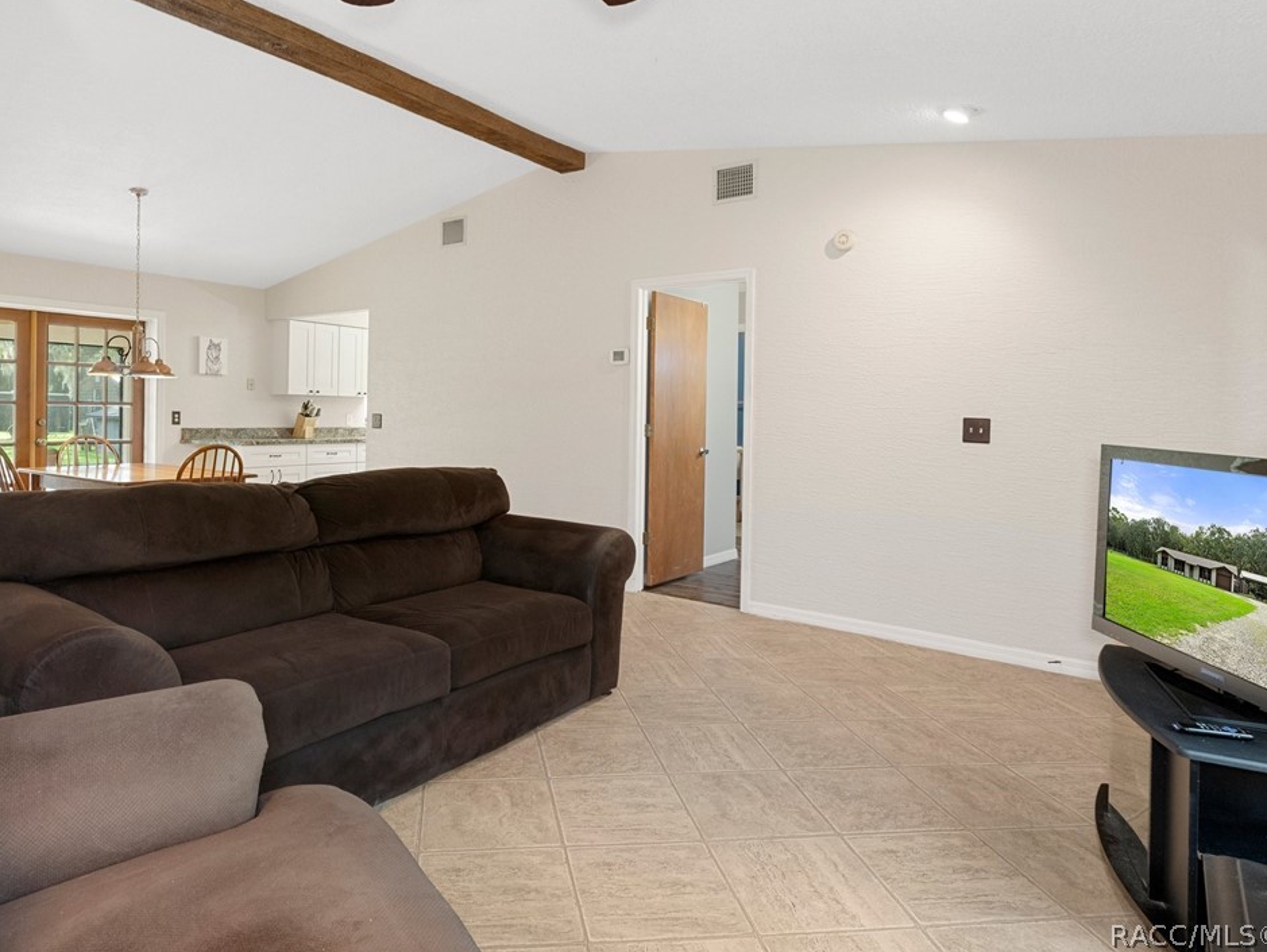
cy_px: 469
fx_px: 732
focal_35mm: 20
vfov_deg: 66.0
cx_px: 559
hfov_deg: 81.4
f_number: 9
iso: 640
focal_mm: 12
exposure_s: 1/1.25
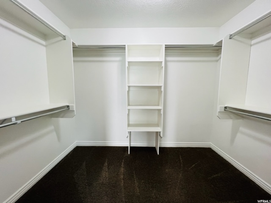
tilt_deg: -5.7
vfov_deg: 89.9
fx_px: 102
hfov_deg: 106.2
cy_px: 102
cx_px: 136
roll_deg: +0.2
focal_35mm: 13
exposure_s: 1/120
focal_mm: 1.57
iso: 250
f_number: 1.8
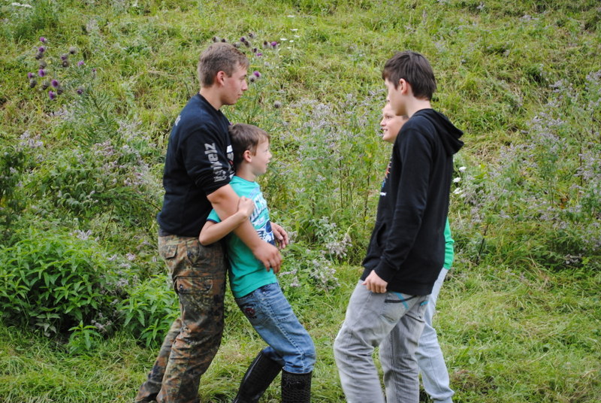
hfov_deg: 29.8
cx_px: 300
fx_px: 1129
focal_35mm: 68
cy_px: 202
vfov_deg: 20.2
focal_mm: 45
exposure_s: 1/60
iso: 200
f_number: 5.3
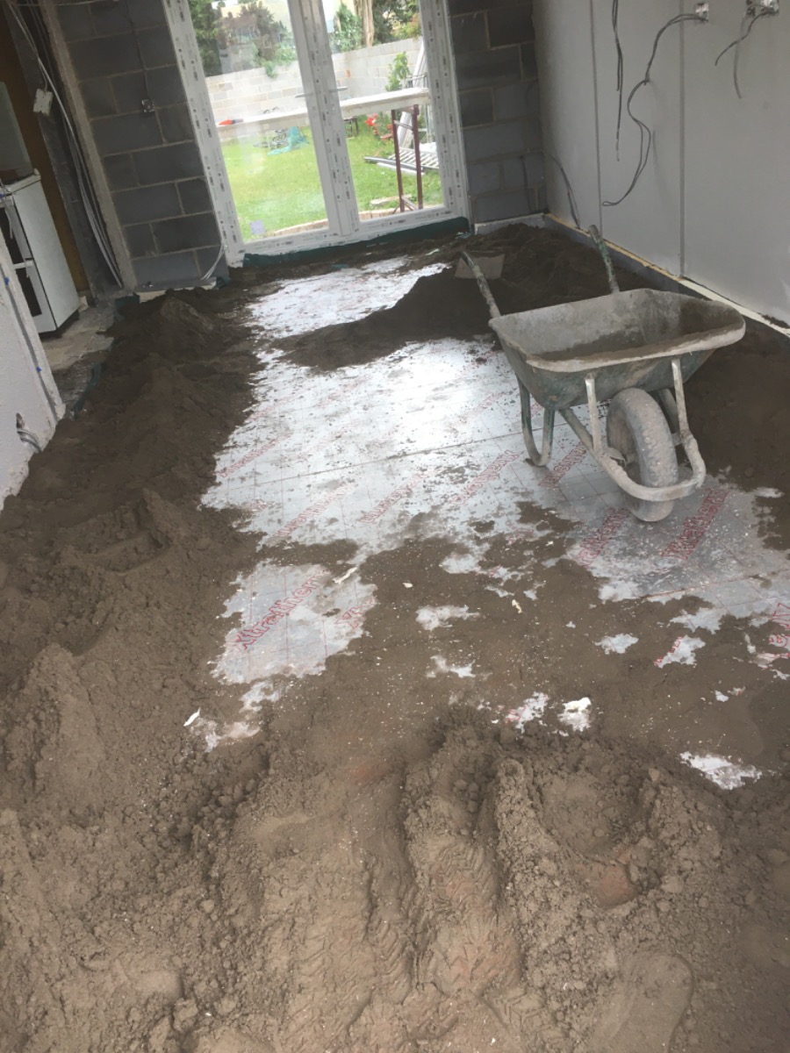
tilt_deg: -27.5
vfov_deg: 61.7
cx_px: 395
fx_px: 882
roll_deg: +10.2
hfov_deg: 48.2
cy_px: 526
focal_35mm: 29
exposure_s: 1/33
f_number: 2.2
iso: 25
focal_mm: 4.15
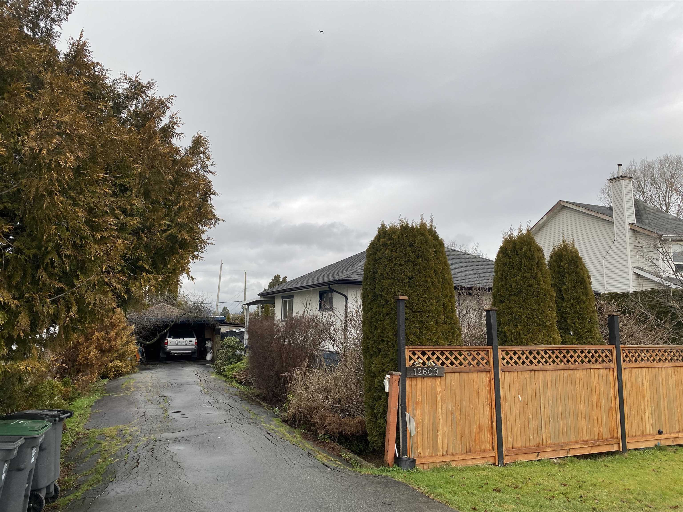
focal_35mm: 26
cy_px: 256
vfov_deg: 53.1
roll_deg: -0.3
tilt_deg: +8.9
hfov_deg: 67.3
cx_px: 342
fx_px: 513
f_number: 1.8
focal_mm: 4.25
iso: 32
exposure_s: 1/326
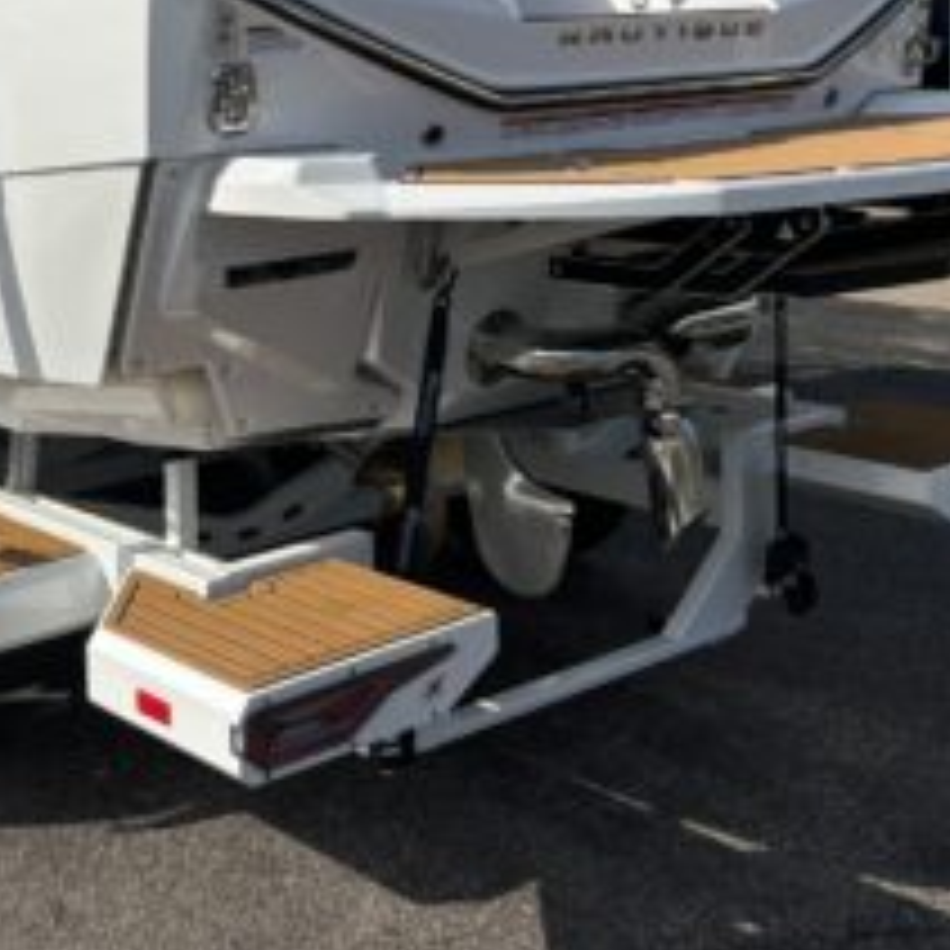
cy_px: 95
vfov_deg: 28.4
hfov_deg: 29.0
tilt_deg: -2.6
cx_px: 223
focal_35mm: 58
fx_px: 1801
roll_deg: -0.5
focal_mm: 5.96
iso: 50
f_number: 1.6
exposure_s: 1/9091
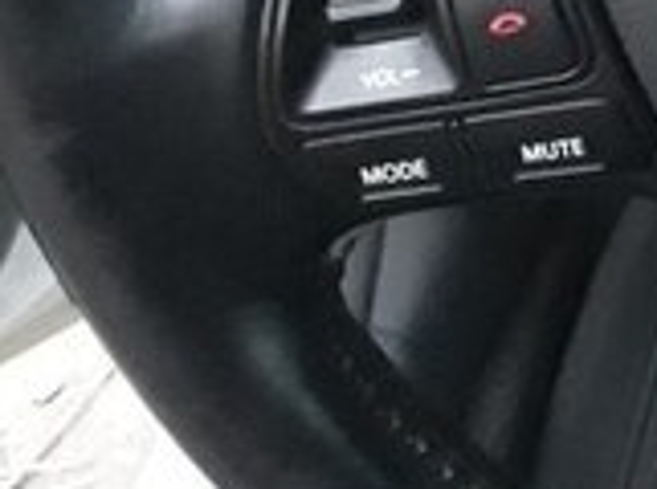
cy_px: -336
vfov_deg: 12.4
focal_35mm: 111
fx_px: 2102
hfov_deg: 15.5
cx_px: 1147
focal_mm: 3.71
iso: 800
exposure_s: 1/10
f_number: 1.7
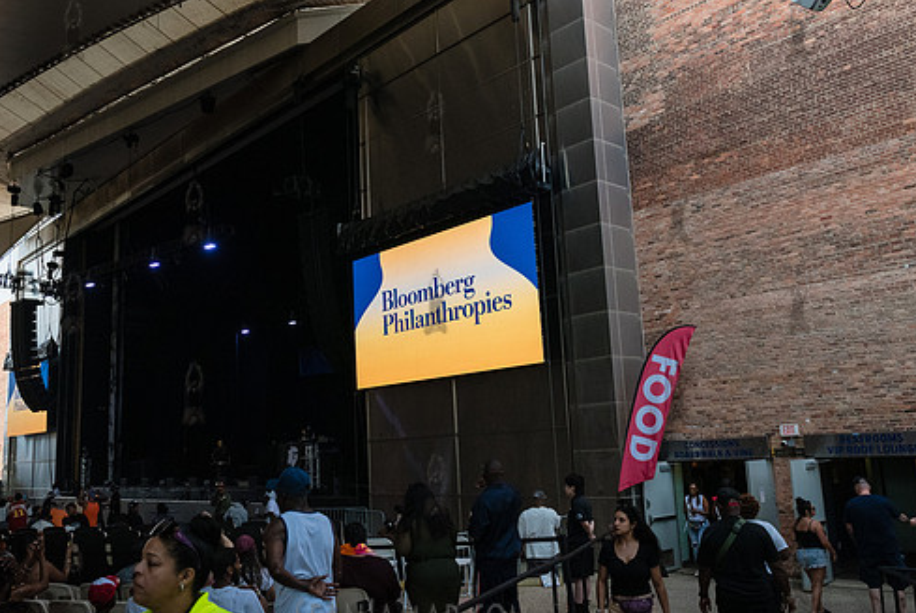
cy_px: 301
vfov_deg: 41.2
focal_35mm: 32
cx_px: 435
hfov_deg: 58.6
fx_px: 815
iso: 4000
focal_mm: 27
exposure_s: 1/2000
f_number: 5.6
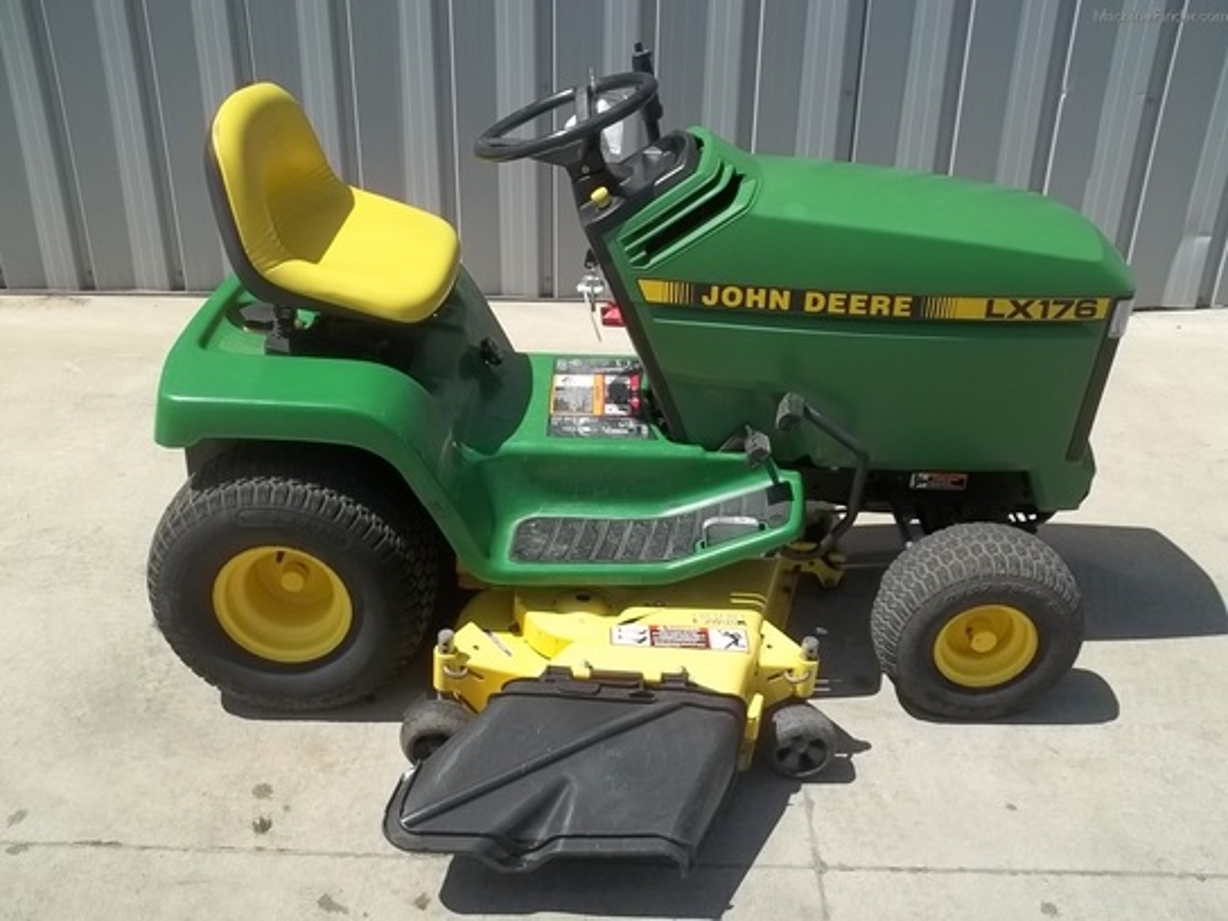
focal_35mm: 33
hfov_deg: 55.4
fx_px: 1171
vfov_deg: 42.9
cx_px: 614
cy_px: 460
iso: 64
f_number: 8
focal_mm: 5.9
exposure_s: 1/160
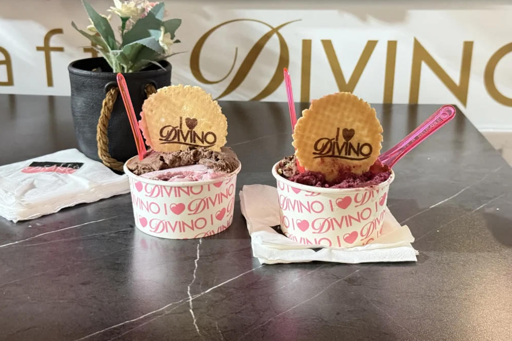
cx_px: 251
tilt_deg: -18.6
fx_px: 725
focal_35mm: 51
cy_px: 166
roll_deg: -1.5
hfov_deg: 38.9
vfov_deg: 26.5
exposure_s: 1/25
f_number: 1.78
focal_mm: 6.76
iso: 400
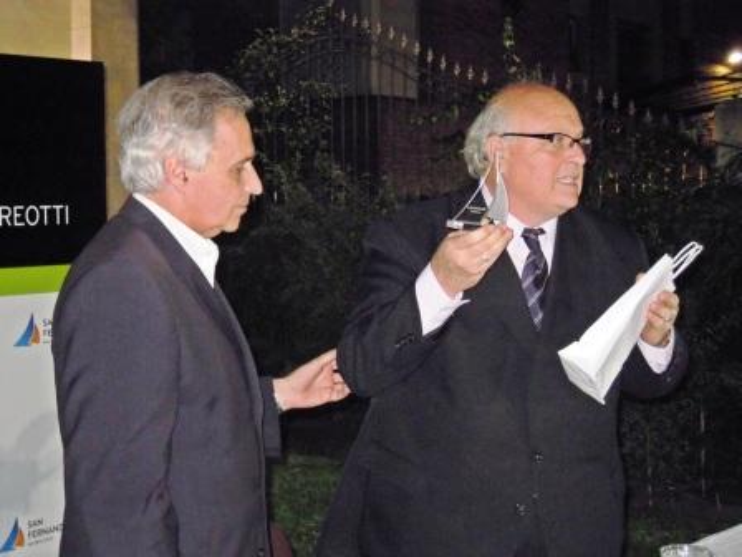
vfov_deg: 23.3
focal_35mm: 63
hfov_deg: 30.7
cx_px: 371
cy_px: 278
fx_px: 1350
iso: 720
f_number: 4
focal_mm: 11.2
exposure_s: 1/40
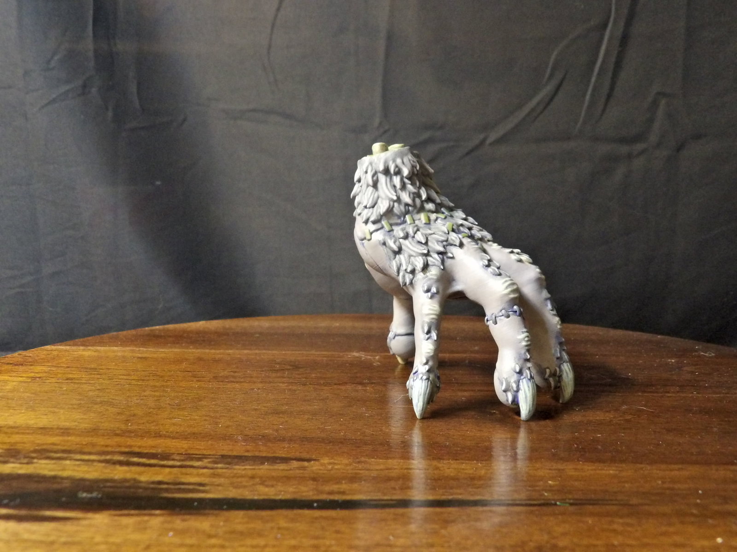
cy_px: 276
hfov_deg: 63.4
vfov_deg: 49.7
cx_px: 368
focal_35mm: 28
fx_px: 596
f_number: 3.4
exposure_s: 1/2.2
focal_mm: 5
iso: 800
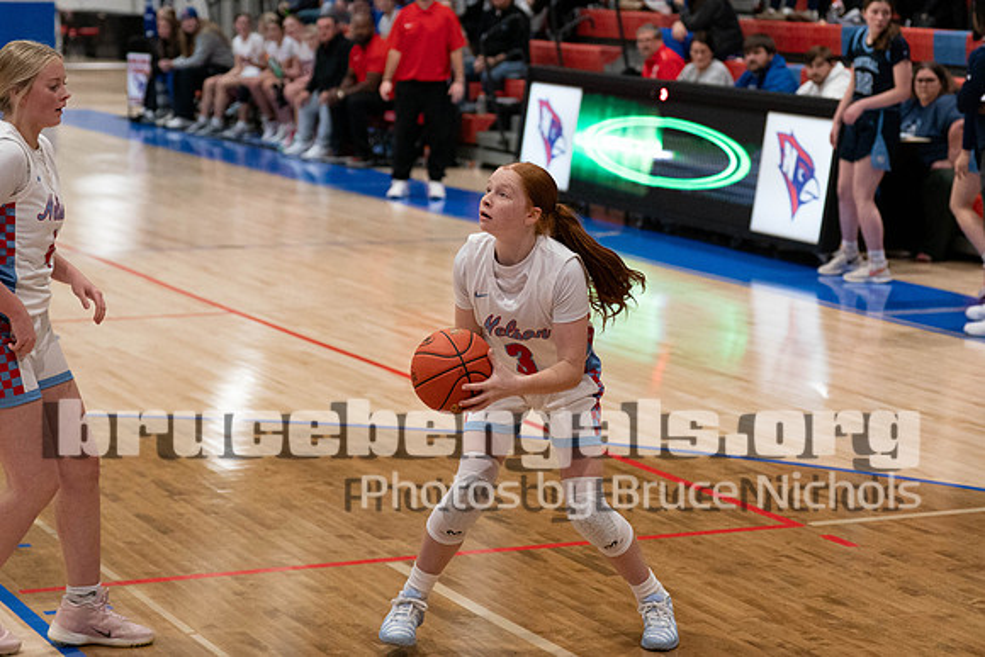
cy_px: 232
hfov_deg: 19.9
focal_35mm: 102
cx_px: 568
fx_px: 2802
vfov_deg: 13.4
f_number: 2.8
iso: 4000
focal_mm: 70
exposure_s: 1/1000
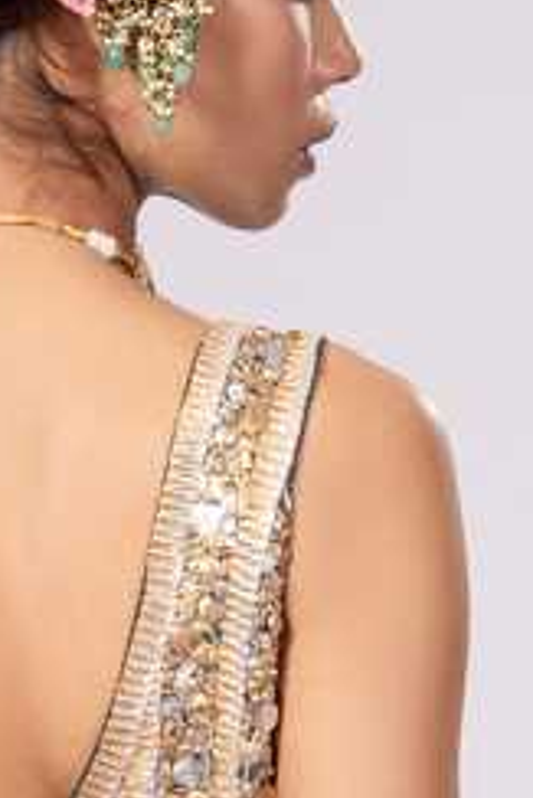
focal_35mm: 144
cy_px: 456
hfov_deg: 9.5
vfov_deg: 14.2
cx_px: 13
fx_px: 3193
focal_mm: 45
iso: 200
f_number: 7.1
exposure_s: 1/160
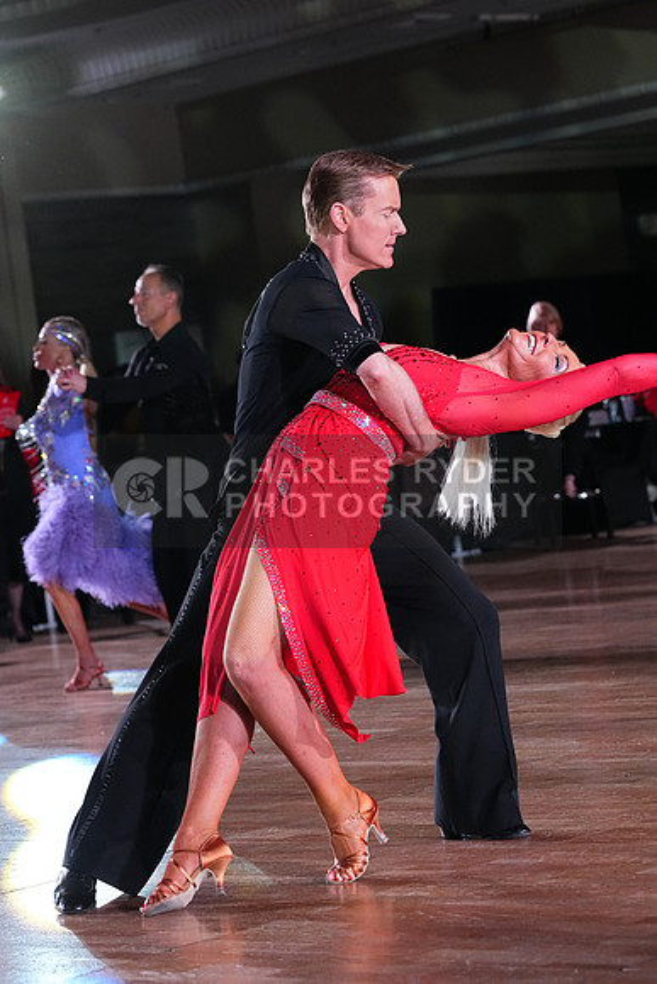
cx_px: 328
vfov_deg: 18.3
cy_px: 492
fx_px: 3064
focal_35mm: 112
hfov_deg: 12.2
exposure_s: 1/400
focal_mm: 112
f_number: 5.6
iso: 6400
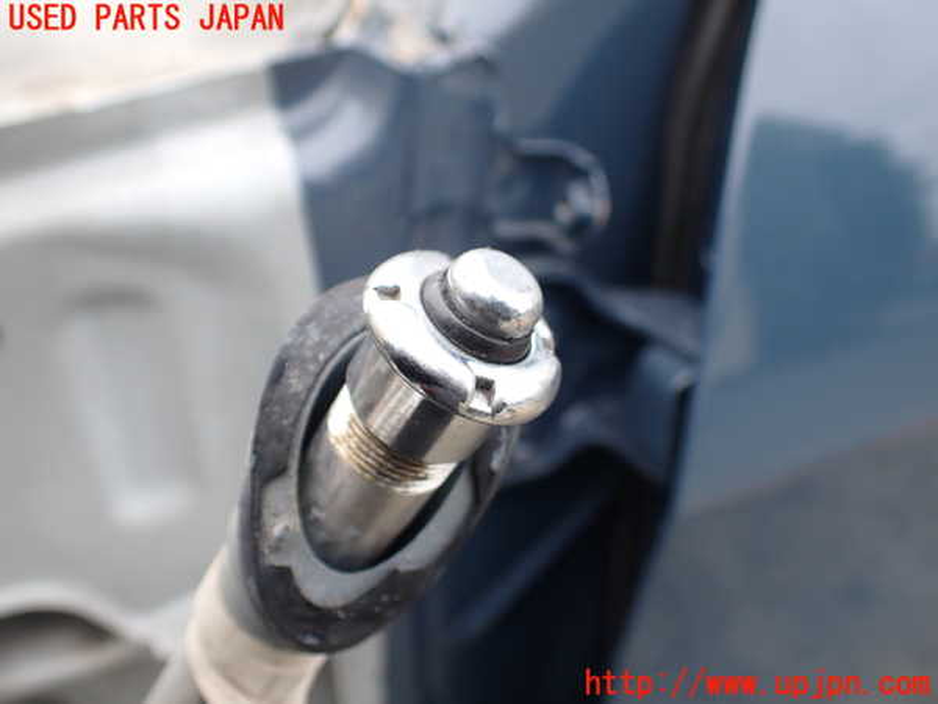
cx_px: 469
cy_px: 352
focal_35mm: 30
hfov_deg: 60.0
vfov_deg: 46.8
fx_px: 813
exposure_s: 1/200
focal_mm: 5.4
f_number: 2.3
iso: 100
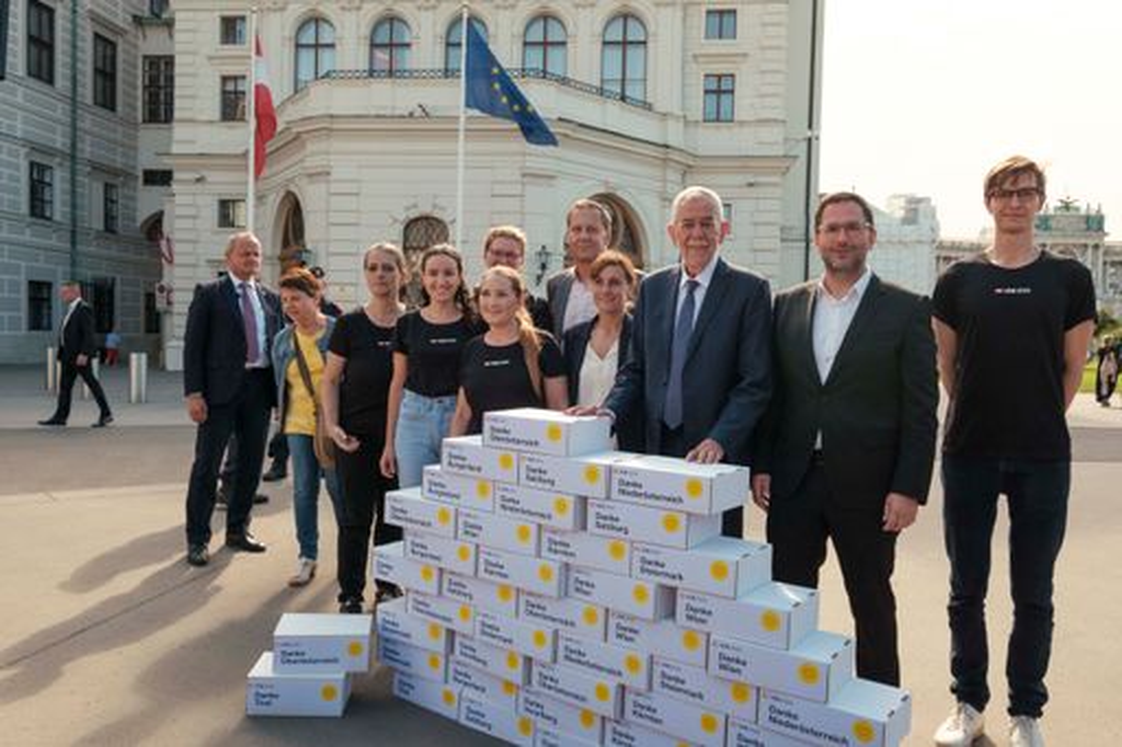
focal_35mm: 29
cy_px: 374
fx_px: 903
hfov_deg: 63.7
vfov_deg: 44.9
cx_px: 561
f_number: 9
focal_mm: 19.1
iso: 800
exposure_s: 1/500
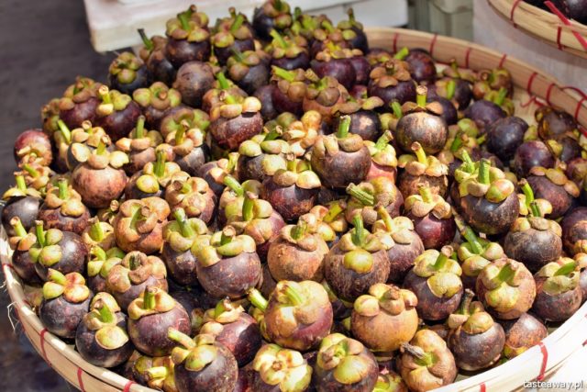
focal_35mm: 52
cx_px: 294
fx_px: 856
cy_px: 196
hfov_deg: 37.8
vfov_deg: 25.8
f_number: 5.6
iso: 100
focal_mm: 35
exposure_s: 1/200
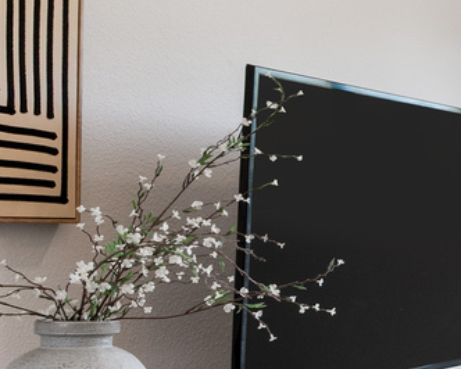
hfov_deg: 15.8
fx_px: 1106
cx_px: 1026
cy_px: 199
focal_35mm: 81
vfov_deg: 19.0
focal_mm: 14
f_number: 7.1
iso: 500
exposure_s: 1/15
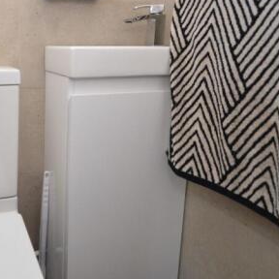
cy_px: 80
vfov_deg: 53.8
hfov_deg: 49.7
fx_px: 264
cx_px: 30
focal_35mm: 29
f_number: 3.5
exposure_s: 1/60
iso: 1100
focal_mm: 10
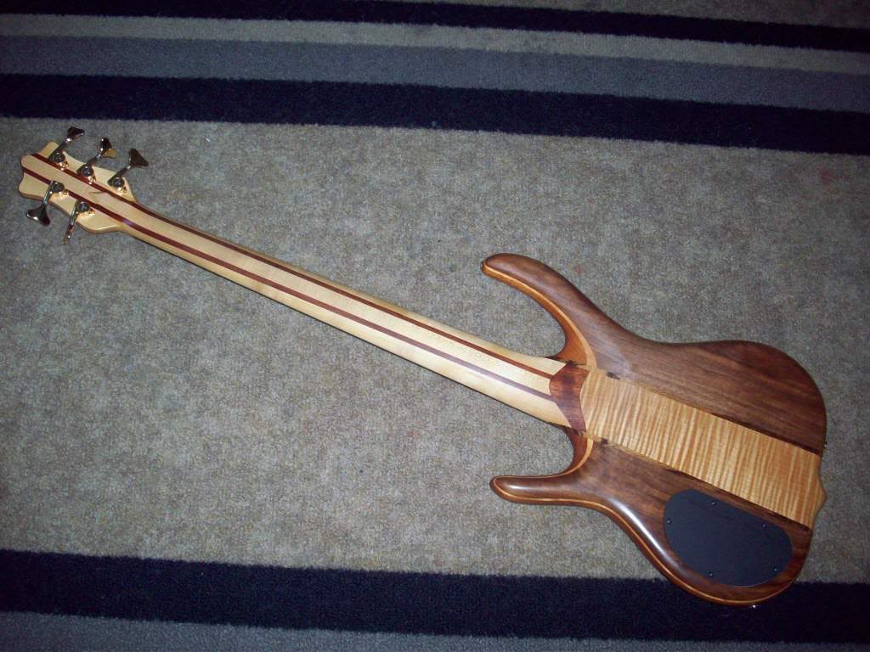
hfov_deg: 50.1
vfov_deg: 38.7
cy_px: 326
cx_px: 435
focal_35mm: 37
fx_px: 930
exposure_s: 1/64
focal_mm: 6.2
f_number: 2.8
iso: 160
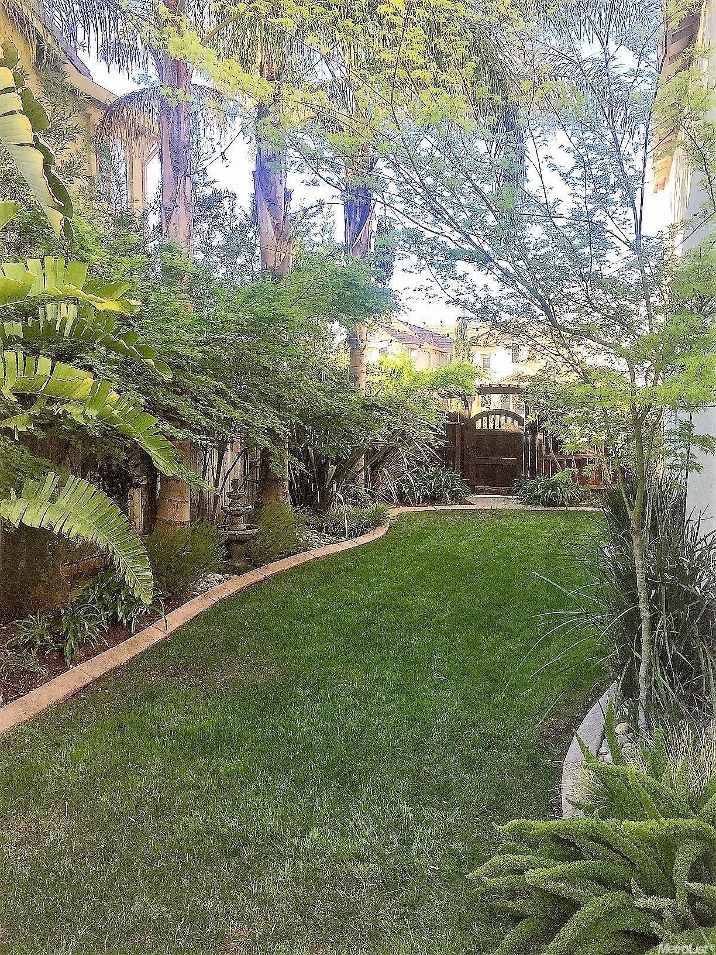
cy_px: 478
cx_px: 358
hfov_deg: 48.2
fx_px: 800
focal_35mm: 29
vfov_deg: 61.7
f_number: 2.2
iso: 32
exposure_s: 1/207
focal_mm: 4.15
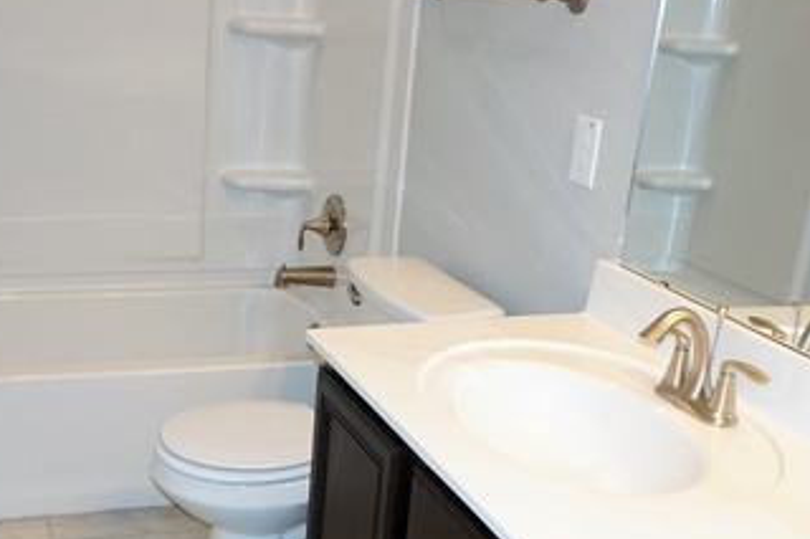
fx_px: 1079
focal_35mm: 48
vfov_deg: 27.8
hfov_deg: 40.7
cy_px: 385
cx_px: 286
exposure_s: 1/160
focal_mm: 16
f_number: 4
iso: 500
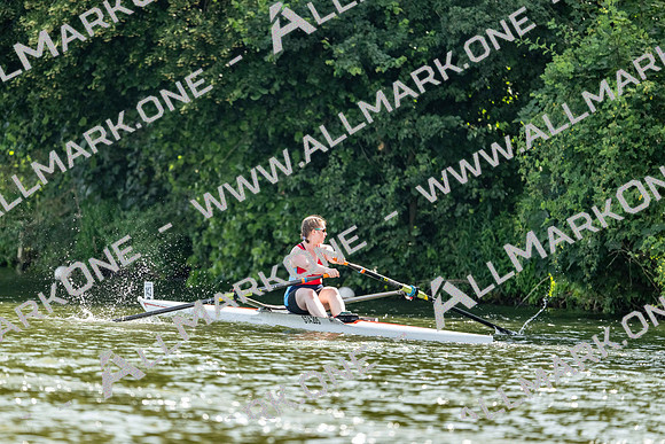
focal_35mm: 400
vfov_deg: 3.4
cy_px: 222
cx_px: 332
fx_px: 7390
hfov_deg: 5.2
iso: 1600
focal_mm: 400
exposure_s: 1/2500
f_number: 4.5
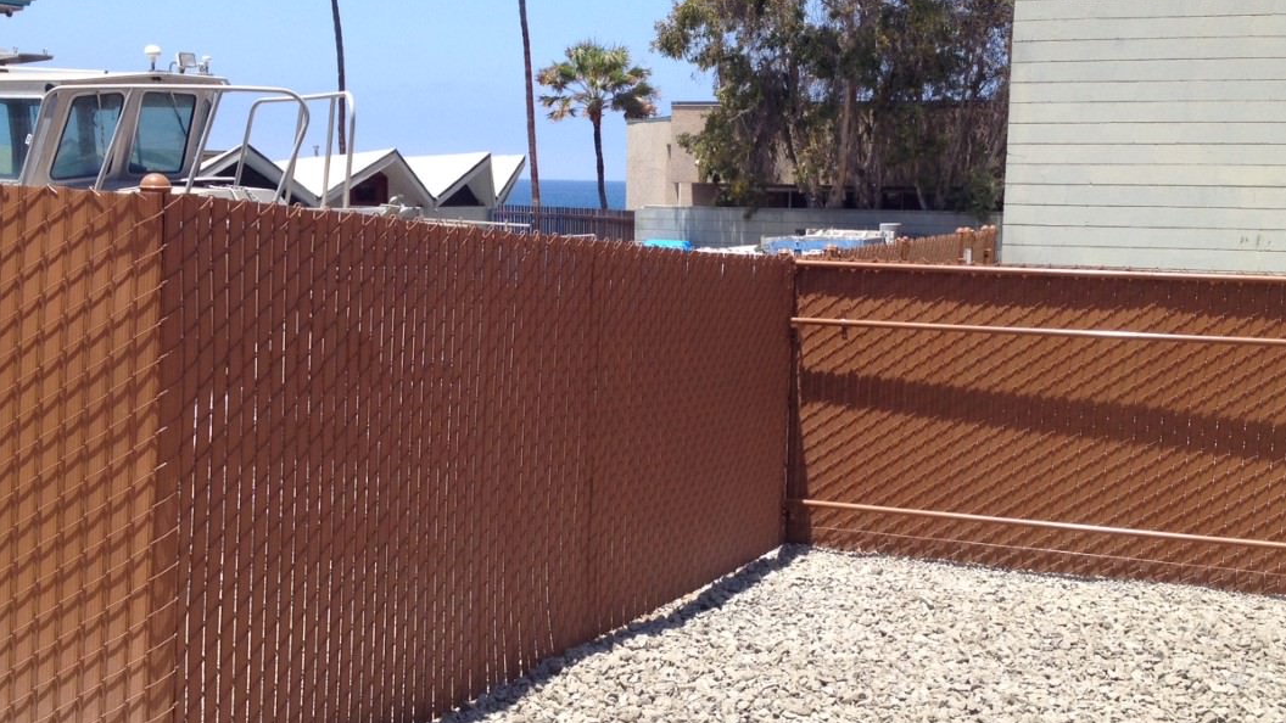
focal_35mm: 52
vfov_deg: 23.1
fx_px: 1773
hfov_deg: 39.9
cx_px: 642
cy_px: 353
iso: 50
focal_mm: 4.28
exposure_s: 1/1255
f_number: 2.4
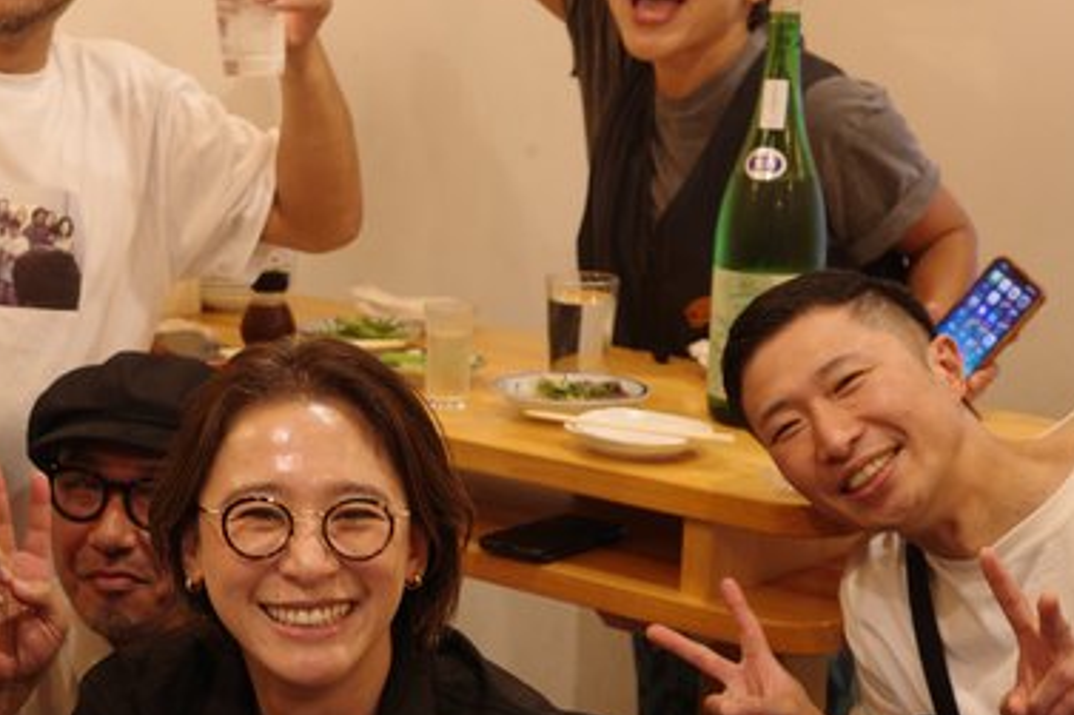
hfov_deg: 23.1
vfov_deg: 15.9
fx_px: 2564
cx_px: 122
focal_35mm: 86
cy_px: 427
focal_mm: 26
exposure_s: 1/40
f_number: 2.8
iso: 500
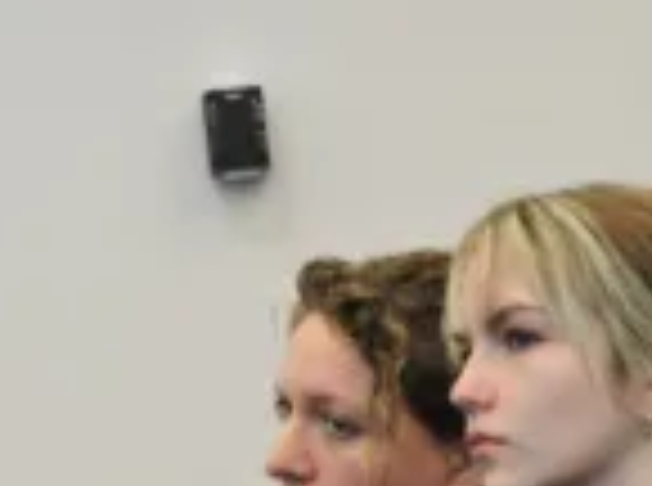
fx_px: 4678
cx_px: 229
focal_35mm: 249
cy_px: 639
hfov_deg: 8.0
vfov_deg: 5.9
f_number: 4.1
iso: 400
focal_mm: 16.1
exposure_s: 1/40
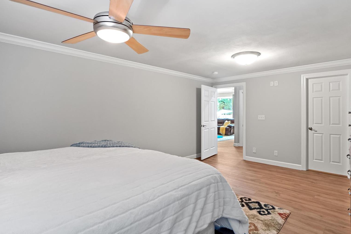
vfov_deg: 64.5
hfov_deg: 86.9
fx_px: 185
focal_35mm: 19
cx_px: 183
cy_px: 117
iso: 400
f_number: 10
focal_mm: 9
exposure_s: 1.6
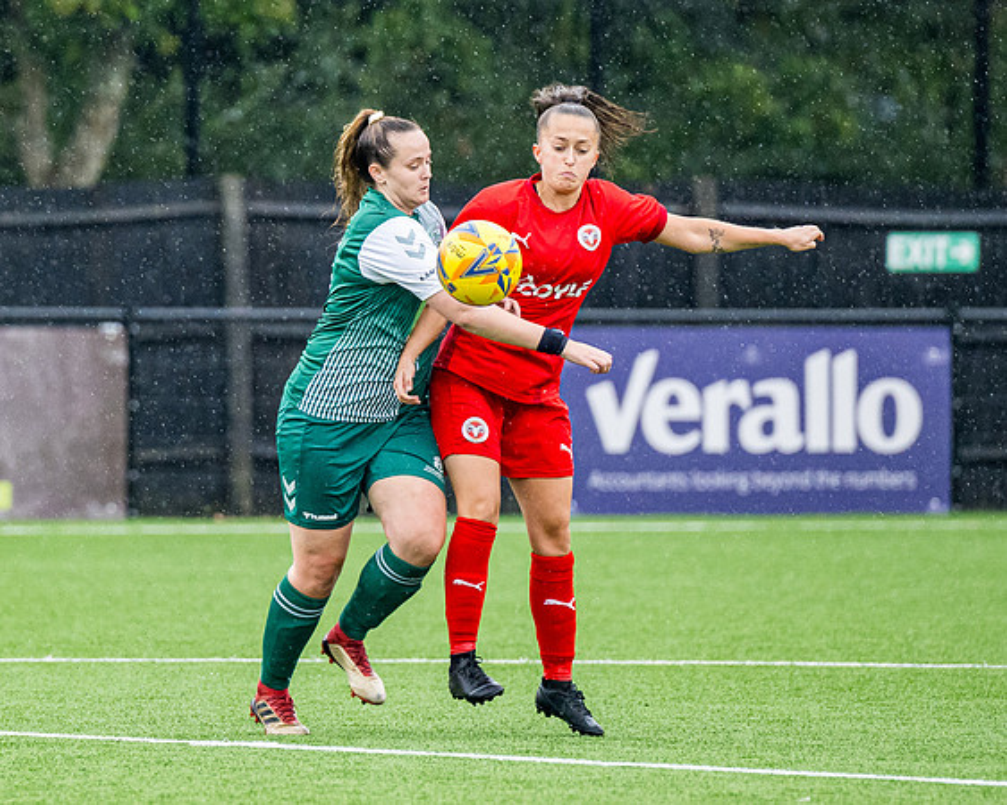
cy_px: 358
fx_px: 15291
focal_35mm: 513
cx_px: 331
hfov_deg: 3.8
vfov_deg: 3.0
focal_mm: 200
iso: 1250
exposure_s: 1/1250
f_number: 3.2
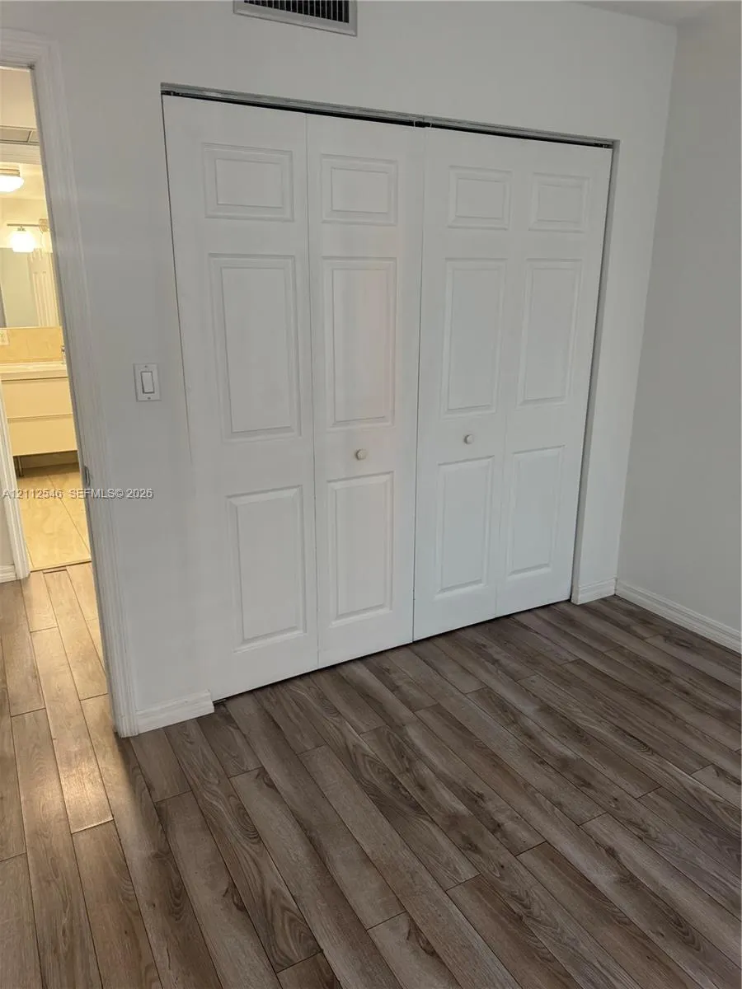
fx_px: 686
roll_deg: +1.3
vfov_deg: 71.6
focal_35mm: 24
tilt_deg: -14.7
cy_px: 494
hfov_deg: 56.8
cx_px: 371
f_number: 1.78
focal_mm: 6.76
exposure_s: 1/60
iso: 250
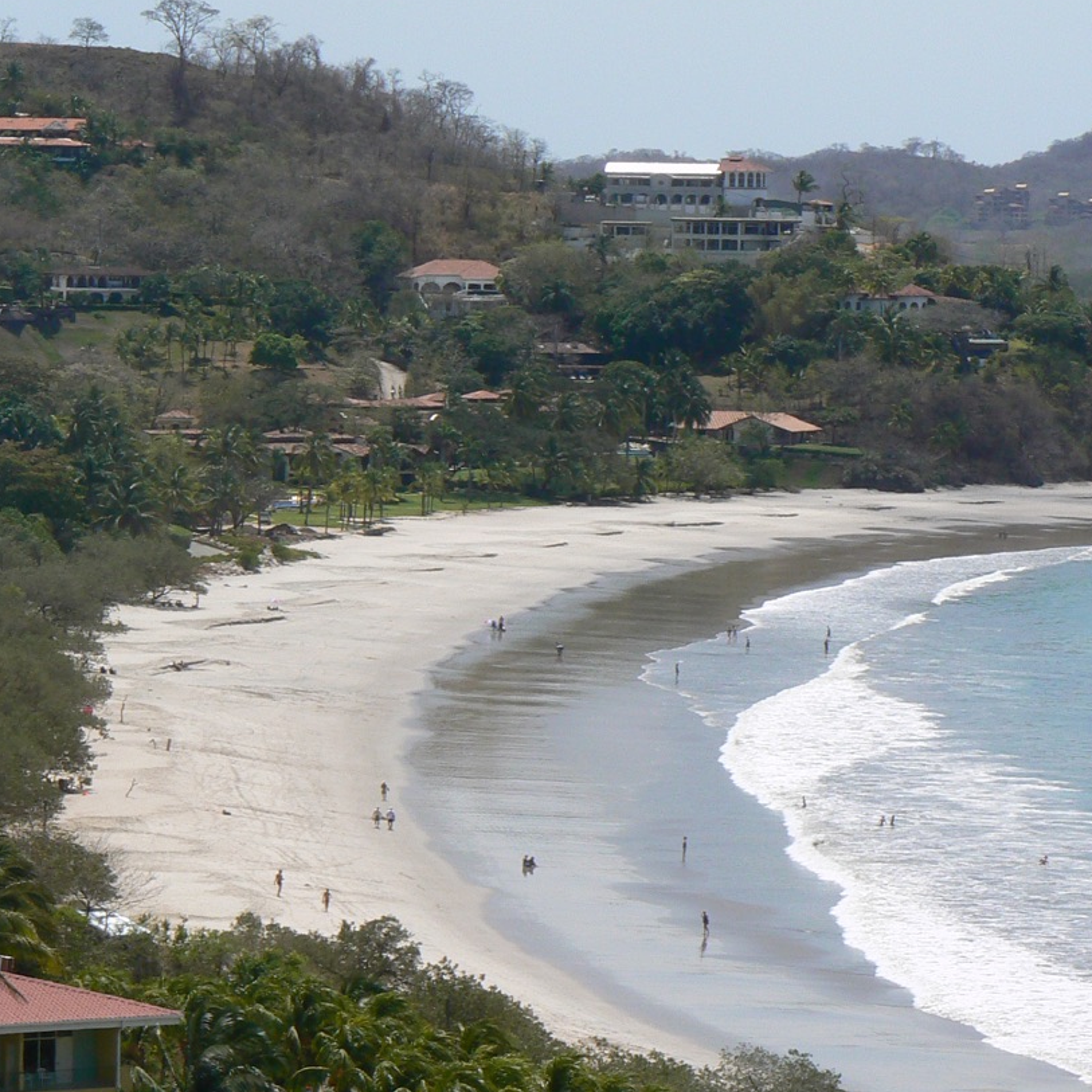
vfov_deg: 8.4
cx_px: 790
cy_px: 791
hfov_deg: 8.4
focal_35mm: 207
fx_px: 7388
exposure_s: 1/500
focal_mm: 19.9
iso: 80
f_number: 8
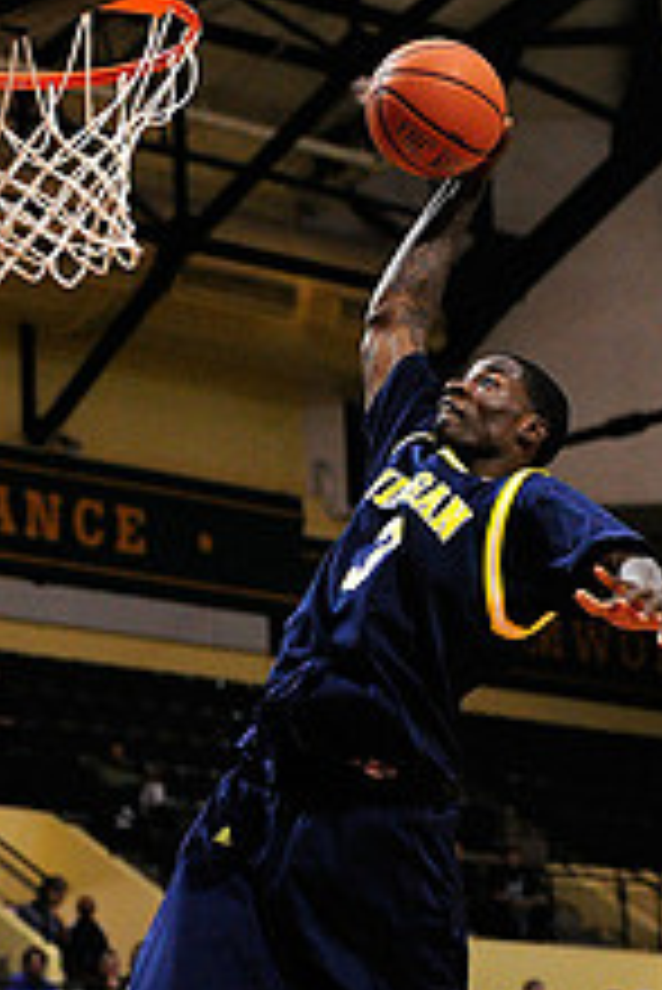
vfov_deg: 14.2
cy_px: 832
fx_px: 3938
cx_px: 347
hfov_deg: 9.6
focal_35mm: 143
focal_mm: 70
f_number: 3.5
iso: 3200
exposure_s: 1/800
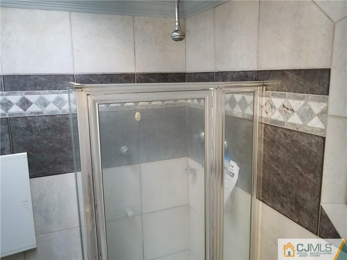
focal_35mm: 26
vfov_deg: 53.1
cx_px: 174
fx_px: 261
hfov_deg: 67.3
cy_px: 130
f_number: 1.7
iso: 200
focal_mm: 4.25
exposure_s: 1/22
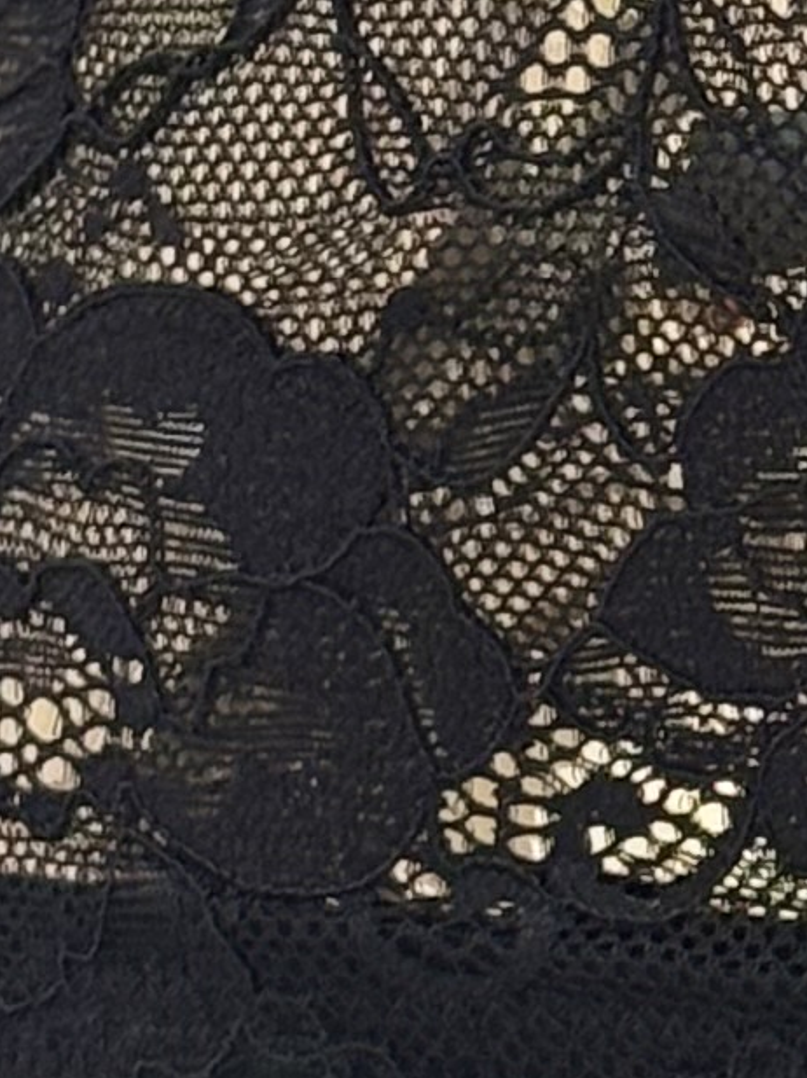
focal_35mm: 340
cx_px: 1457
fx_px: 10580
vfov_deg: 5.8
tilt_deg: -7.2
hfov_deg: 4.3
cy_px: 110
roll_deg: -0.5
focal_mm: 5.96
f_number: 1.6
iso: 50
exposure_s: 1/60
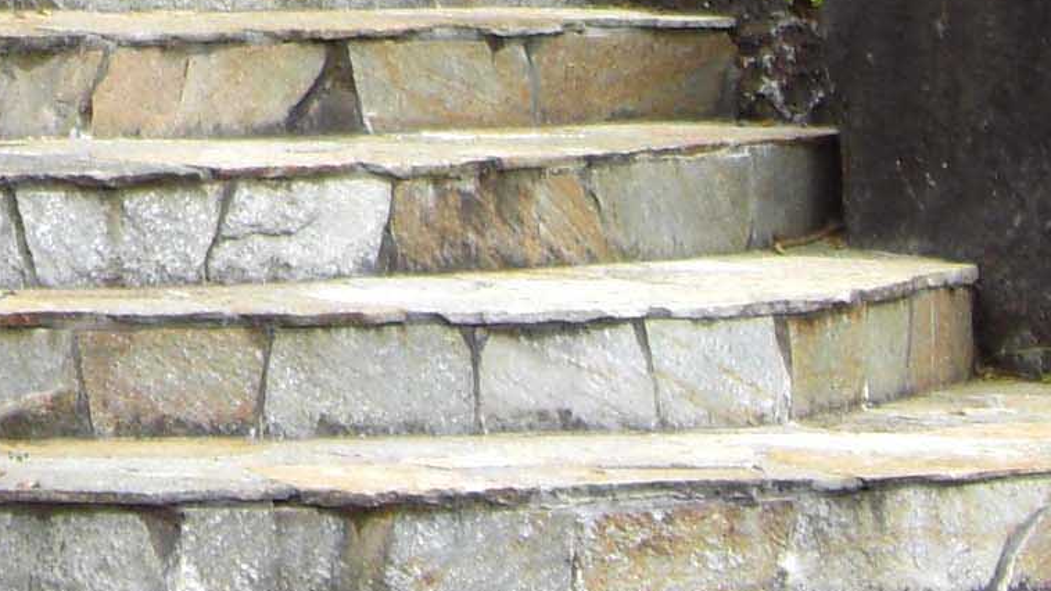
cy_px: -964
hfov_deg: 8.3
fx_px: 7189
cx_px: -236
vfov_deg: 4.6
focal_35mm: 258
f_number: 3.3
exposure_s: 1/200
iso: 64
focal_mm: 9
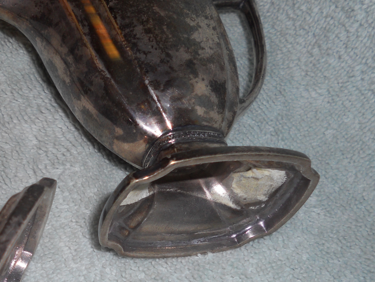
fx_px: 639
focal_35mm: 59
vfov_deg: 24.1
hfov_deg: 31.4
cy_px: 253
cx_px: 50
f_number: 8.8
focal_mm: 5.8
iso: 80
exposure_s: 1/25
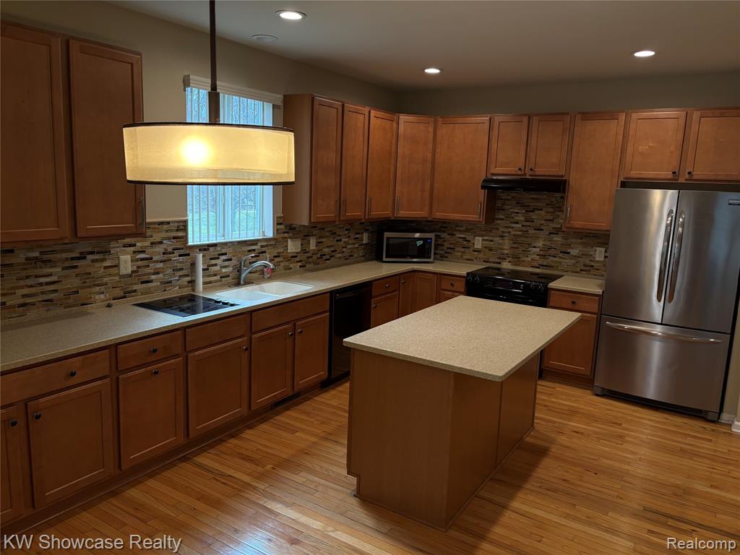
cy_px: 278
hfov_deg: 67.3
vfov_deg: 53.1
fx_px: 556
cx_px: 370
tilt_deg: -7.5
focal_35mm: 26
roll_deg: -2.0
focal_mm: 5.96
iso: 100
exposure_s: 1/120
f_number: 1.6
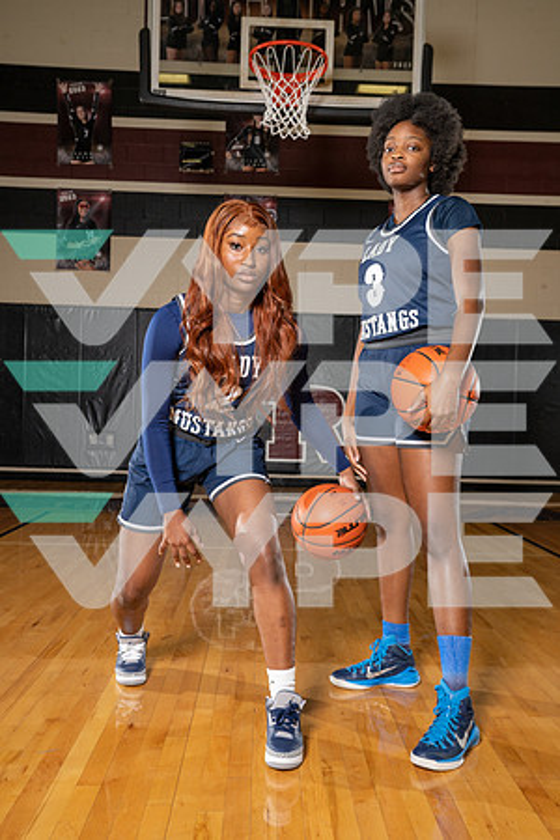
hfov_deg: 37.9
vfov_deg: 54.4
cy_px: 420
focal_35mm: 35
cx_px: 280
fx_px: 817
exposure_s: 1/250
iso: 320
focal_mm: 35
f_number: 7.1
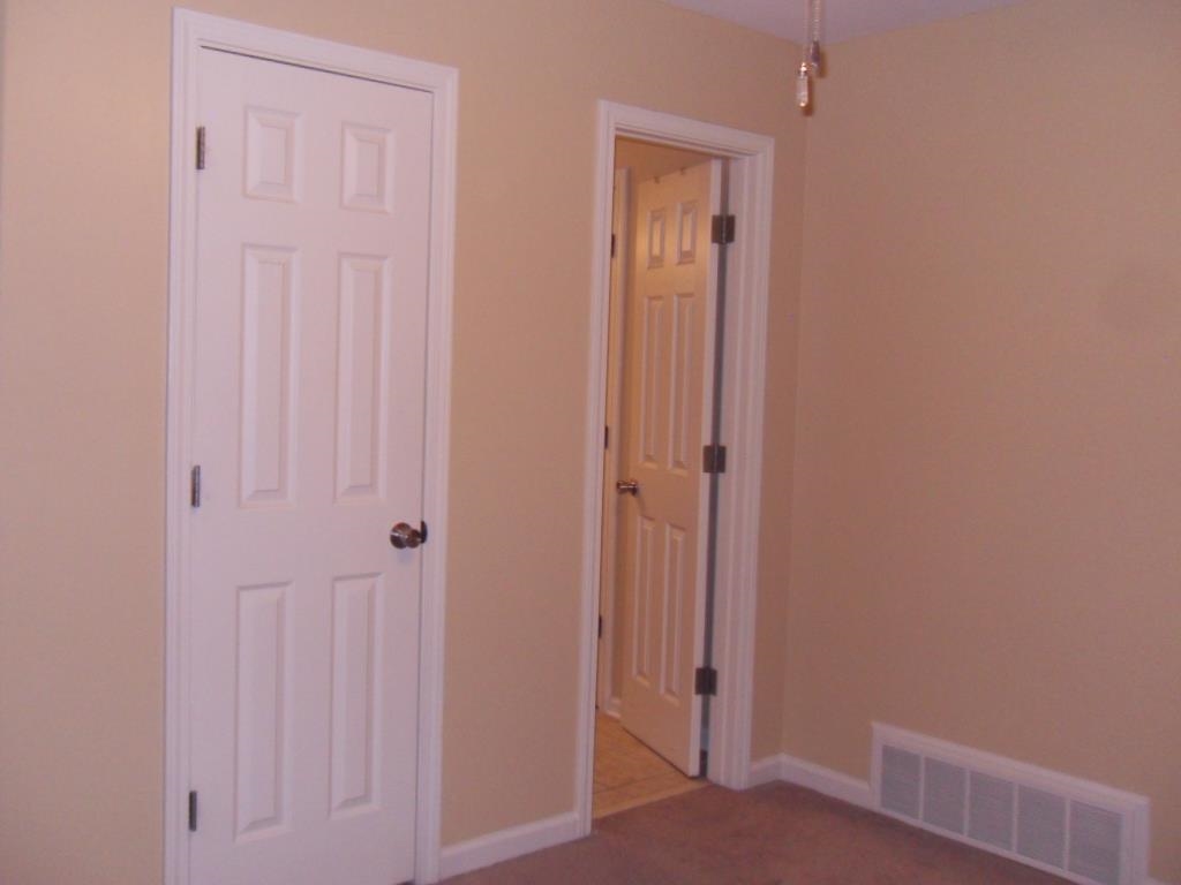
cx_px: 590
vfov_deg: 40.7
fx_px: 1194
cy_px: 442
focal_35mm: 35
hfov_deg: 52.6
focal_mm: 6.3
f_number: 3.5
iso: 400
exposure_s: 1/45
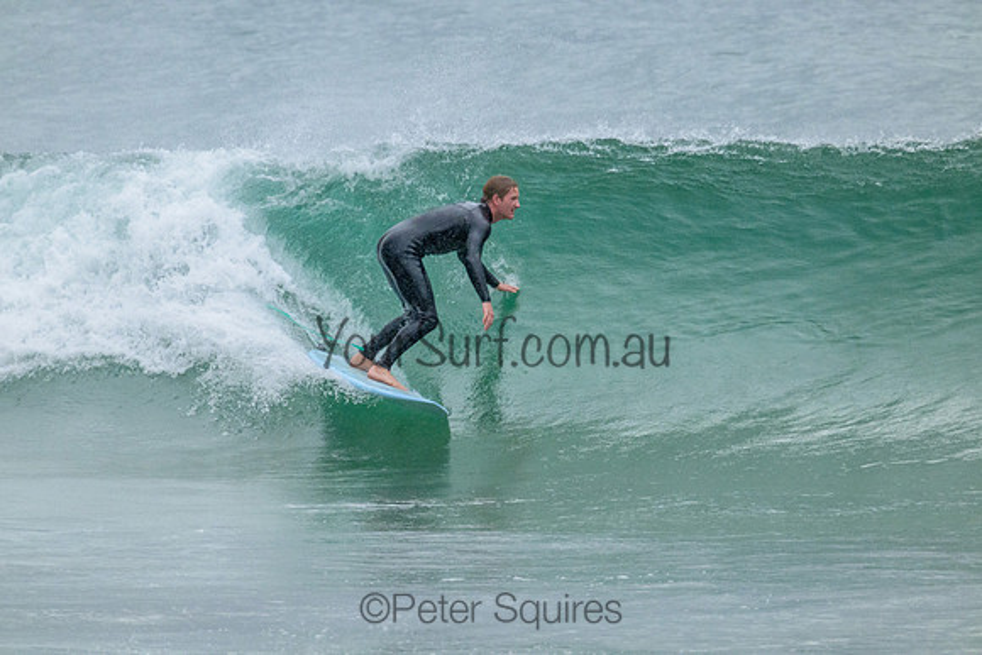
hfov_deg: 2.6
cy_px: 328
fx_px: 21826
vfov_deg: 1.7
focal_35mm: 800
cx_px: 491
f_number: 11
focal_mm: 800
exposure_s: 1/1600
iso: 5000
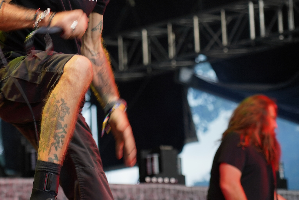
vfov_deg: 7.1
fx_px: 1595
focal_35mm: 192
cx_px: 62
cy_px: 45
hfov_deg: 10.7
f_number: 4
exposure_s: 1/125
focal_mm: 104
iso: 250
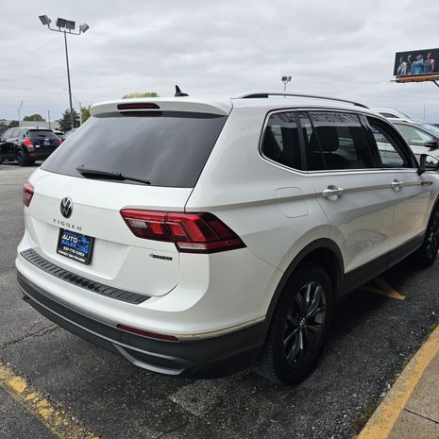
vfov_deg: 57.3
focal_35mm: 28
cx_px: 218
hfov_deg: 57.3
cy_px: 223
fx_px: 402
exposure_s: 1/375
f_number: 1.7
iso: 10
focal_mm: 6.3
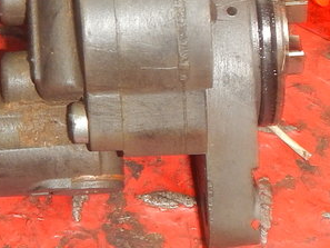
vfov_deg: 12.9
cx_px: 63
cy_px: -8
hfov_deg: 17.3
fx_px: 1078
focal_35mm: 113
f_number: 3.9
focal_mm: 5
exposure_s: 1/30
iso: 200
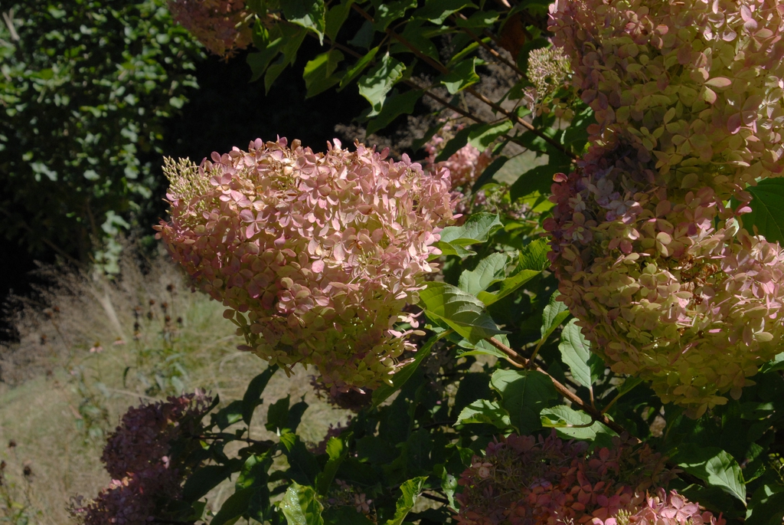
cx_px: 392
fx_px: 1635
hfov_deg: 27.0
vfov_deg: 18.2
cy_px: 262
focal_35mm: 75
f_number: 9
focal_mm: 50
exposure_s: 1/320
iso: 400
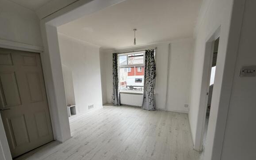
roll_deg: +0.6
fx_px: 105
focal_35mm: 15
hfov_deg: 101.5
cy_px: 94
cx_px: 129
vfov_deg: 74.1
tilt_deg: -9.9
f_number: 2.2
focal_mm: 2.22
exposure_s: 1/297
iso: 50
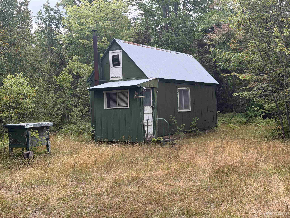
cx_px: 145
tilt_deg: -1.0
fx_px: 402
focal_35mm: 48
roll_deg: +1.7
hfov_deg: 39.7
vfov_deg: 30.3
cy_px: 109
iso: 80
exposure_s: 1/327
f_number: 1.78
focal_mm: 6.76
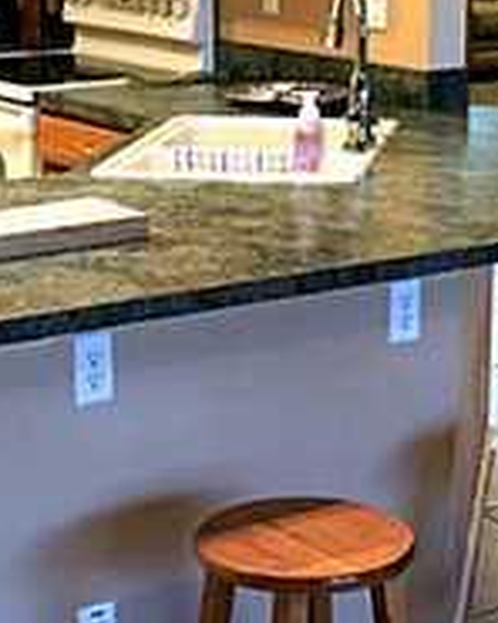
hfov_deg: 15.7
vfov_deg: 19.5
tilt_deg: -11.6
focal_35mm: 98
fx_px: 1806
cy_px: 226
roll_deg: -0.1
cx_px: 252
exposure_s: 1/15
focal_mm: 4.15
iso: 100
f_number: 2.2
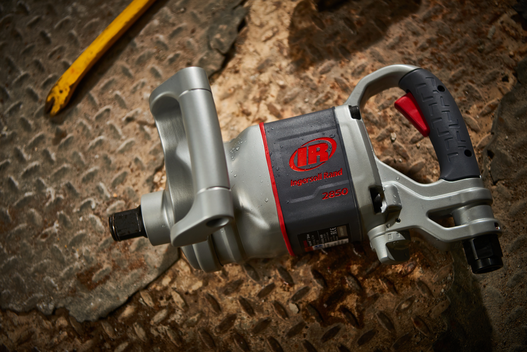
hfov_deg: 32.4
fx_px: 908
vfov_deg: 21.9
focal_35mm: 62
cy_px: 176
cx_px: 264
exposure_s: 1/200
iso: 200
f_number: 4
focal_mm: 62
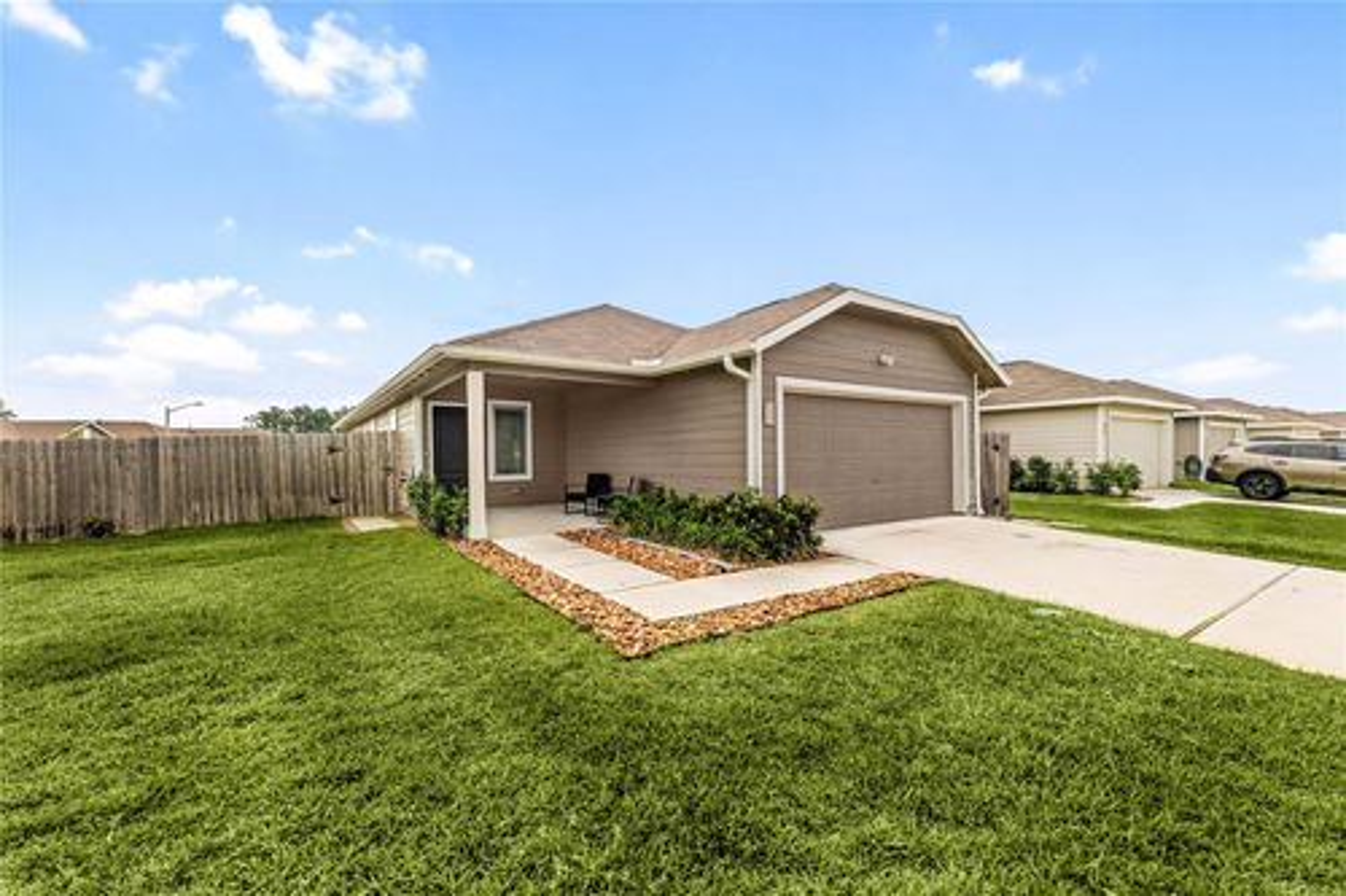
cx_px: 673
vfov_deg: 81.2
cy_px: 448
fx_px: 523
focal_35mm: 14
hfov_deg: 104.3
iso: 400
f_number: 7.1
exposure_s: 1/500
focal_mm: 14
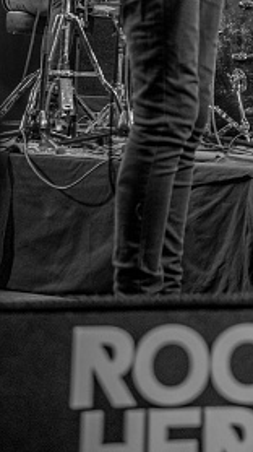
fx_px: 1362
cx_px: 346
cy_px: -68
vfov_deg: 18.0
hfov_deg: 10.3
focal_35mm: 114
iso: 400
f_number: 2.8
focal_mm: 42
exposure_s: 1/125
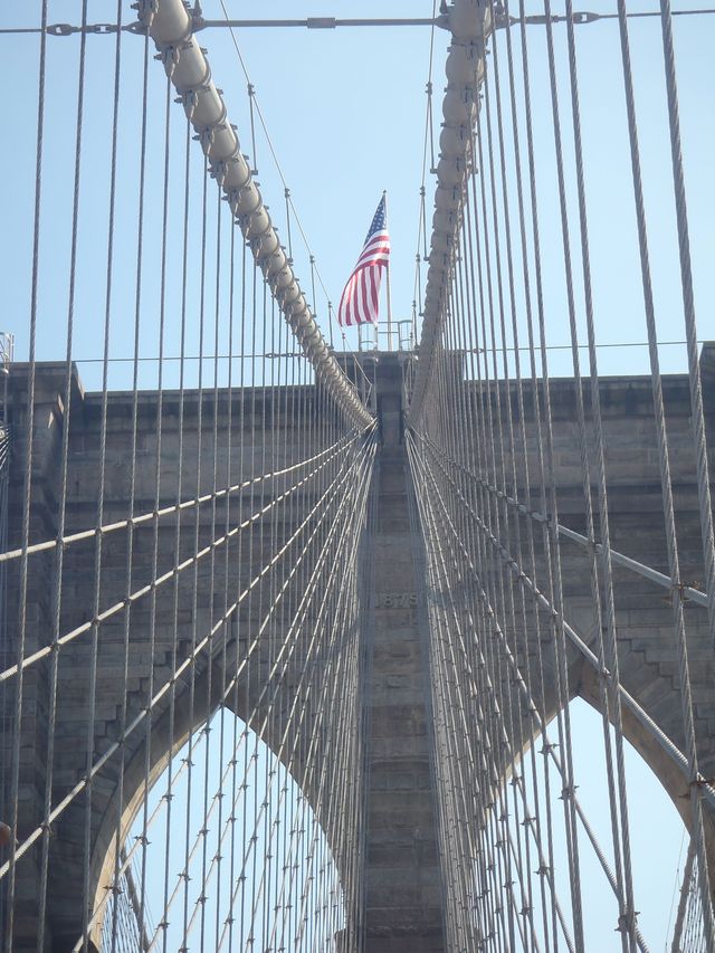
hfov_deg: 15.4
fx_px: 2643
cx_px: 358
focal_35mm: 96
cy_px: 476
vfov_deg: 20.4
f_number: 4.8
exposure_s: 1/250
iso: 80
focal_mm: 17.22
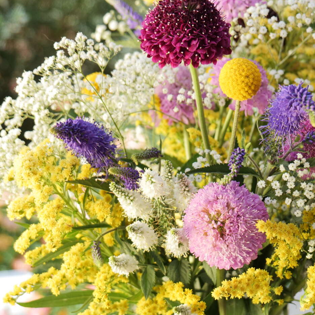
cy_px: 186
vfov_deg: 17.4
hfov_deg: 17.4
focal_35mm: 100
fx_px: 1030
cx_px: 199
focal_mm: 43
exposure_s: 1/100
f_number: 5.6
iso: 160
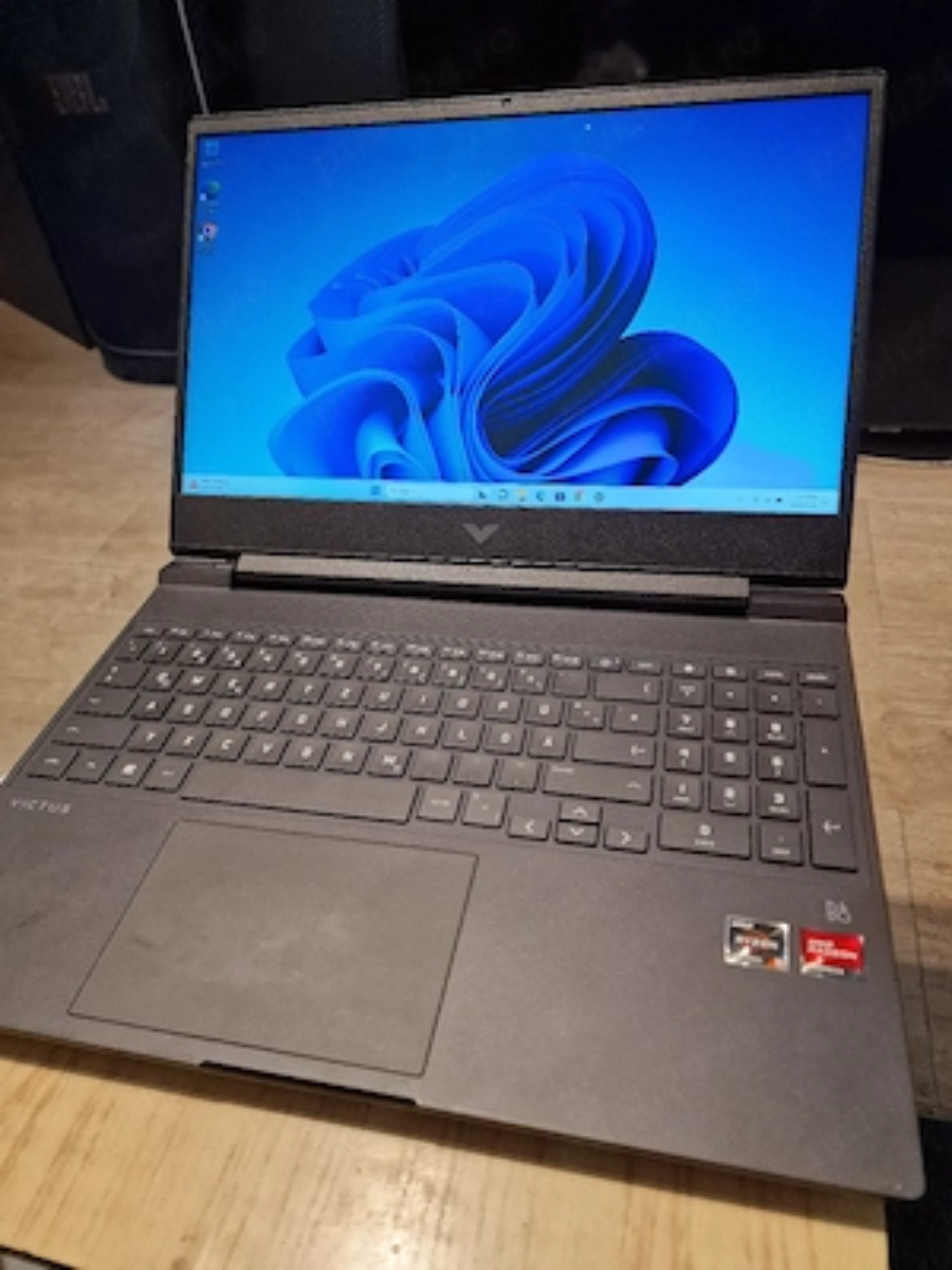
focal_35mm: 23
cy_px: 635
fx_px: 843
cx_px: 476
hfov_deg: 58.9
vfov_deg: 73.9
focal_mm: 6.4
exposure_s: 1/100
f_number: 1.8
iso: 500
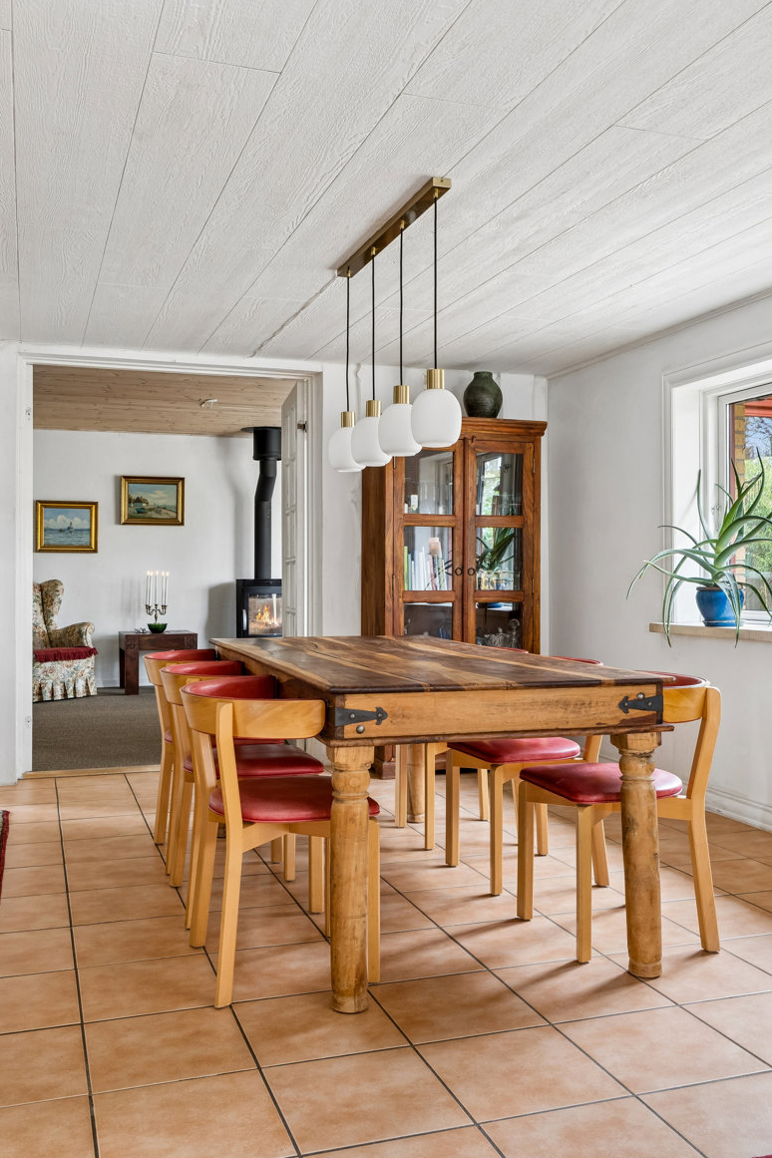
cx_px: 374
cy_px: 562
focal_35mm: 31
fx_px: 997
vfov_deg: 60.3
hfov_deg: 42.3
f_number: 8
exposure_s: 1.6
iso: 200
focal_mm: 20
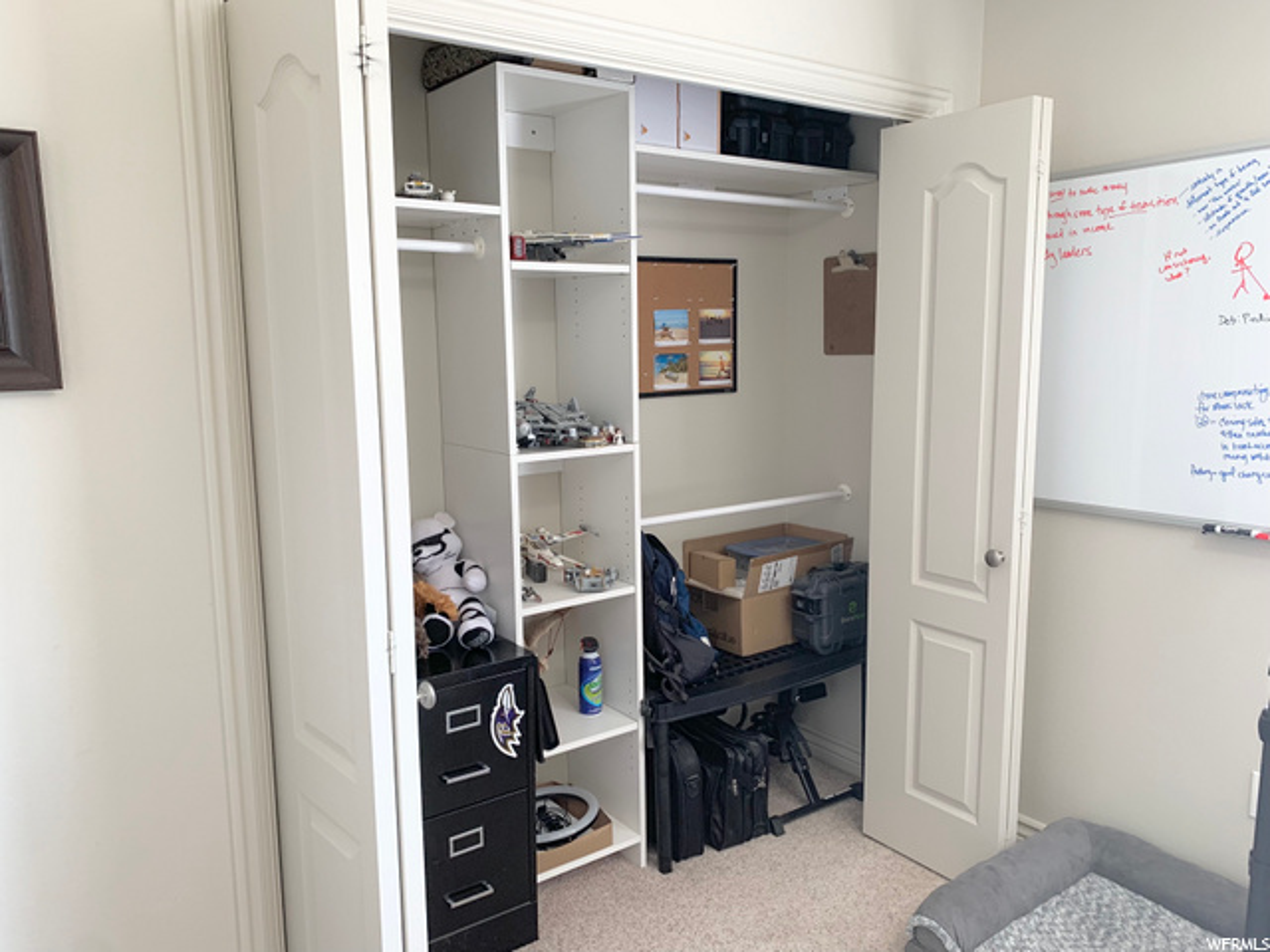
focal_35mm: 26
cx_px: 635
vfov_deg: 53.1
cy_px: 476
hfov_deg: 67.3
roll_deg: -0.2
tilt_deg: -7.7
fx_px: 954
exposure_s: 1/121
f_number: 1.8
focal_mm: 4.25
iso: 100
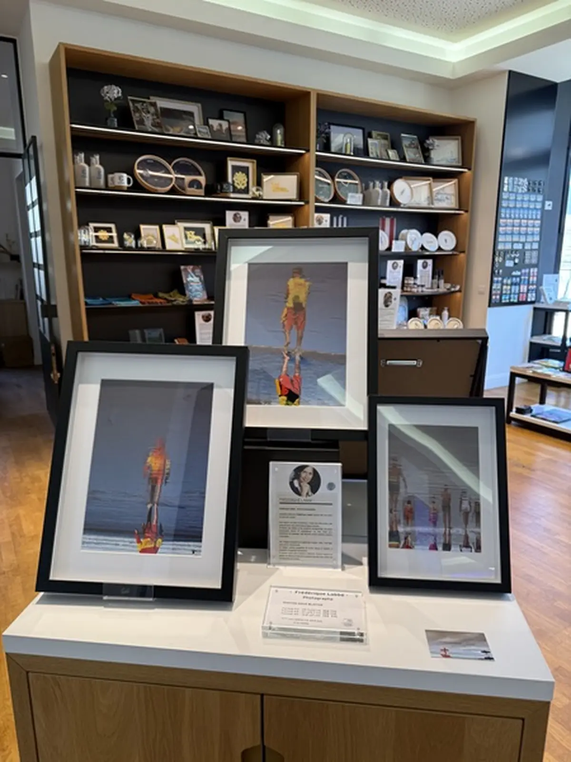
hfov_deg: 56.8
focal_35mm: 24
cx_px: 286
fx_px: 528
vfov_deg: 71.6
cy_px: 381
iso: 64
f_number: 1.78
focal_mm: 6.76
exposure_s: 1/100
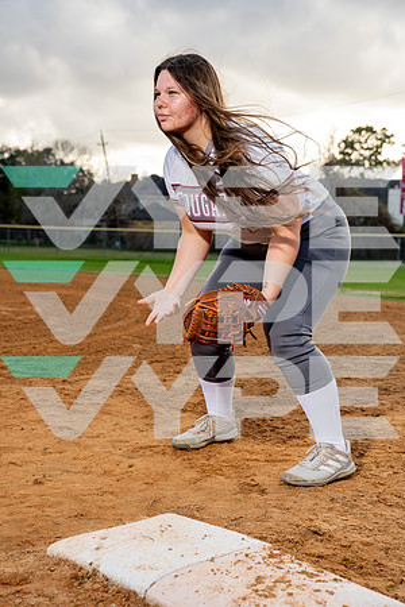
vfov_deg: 38.9
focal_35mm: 51
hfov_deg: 26.5
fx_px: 861
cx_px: 202
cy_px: 304
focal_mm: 51
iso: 100
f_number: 5
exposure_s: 1/250
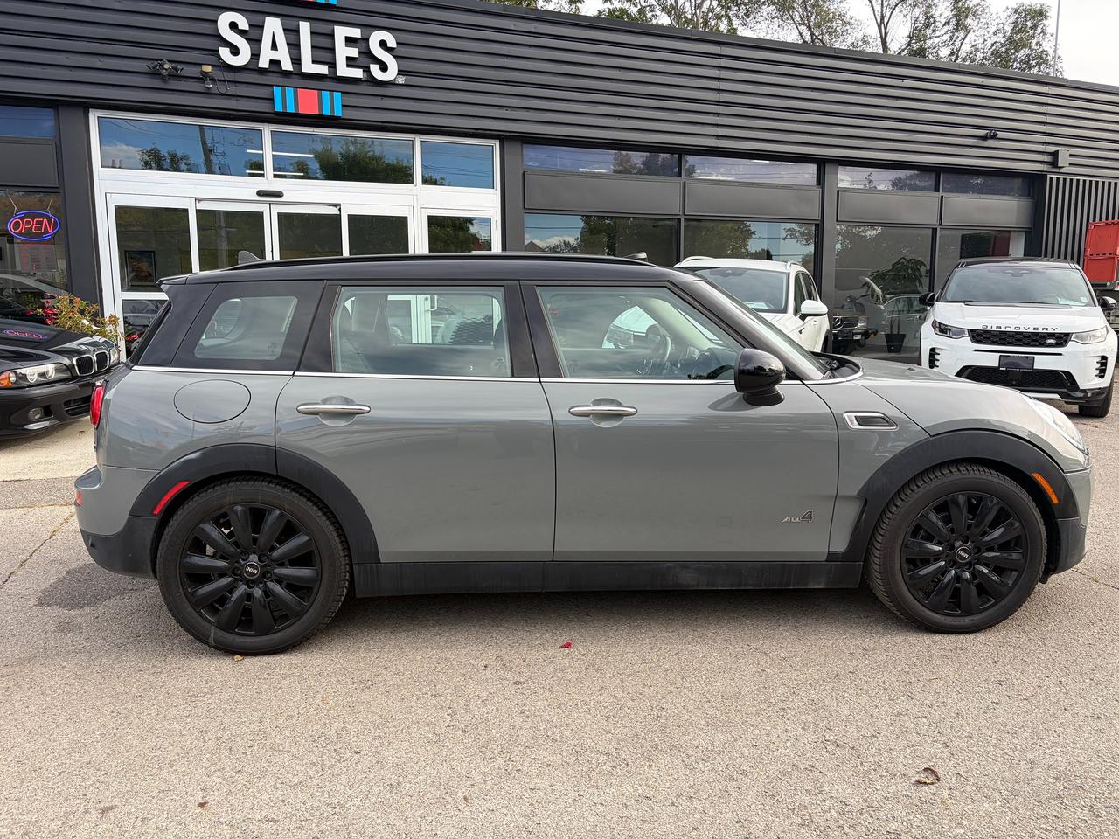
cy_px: 420
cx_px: 560
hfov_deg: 67.3
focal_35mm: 26
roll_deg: +0.7
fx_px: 840
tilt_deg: -8.6
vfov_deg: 53.1
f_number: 1.6
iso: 50
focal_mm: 5.96
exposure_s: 1/701
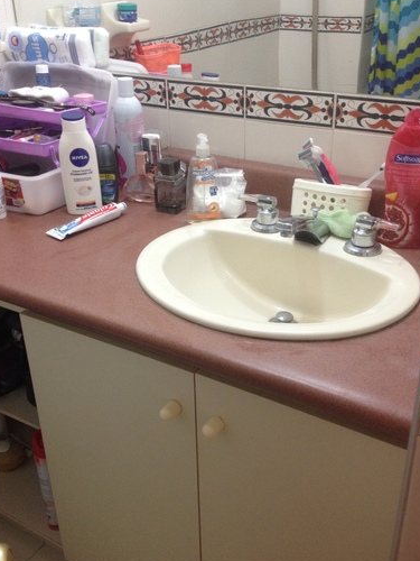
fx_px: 679
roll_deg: +2.2
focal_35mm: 42
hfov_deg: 34.3
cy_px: 311
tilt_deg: -23.2
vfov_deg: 44.7
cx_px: 222
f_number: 2.4
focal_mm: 4.28
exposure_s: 1/20
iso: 125
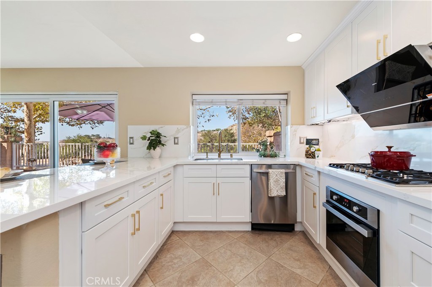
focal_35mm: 14
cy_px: 144
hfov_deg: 104.3
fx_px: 168
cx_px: 216
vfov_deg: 81.1
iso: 500
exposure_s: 1/20
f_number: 10
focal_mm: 14
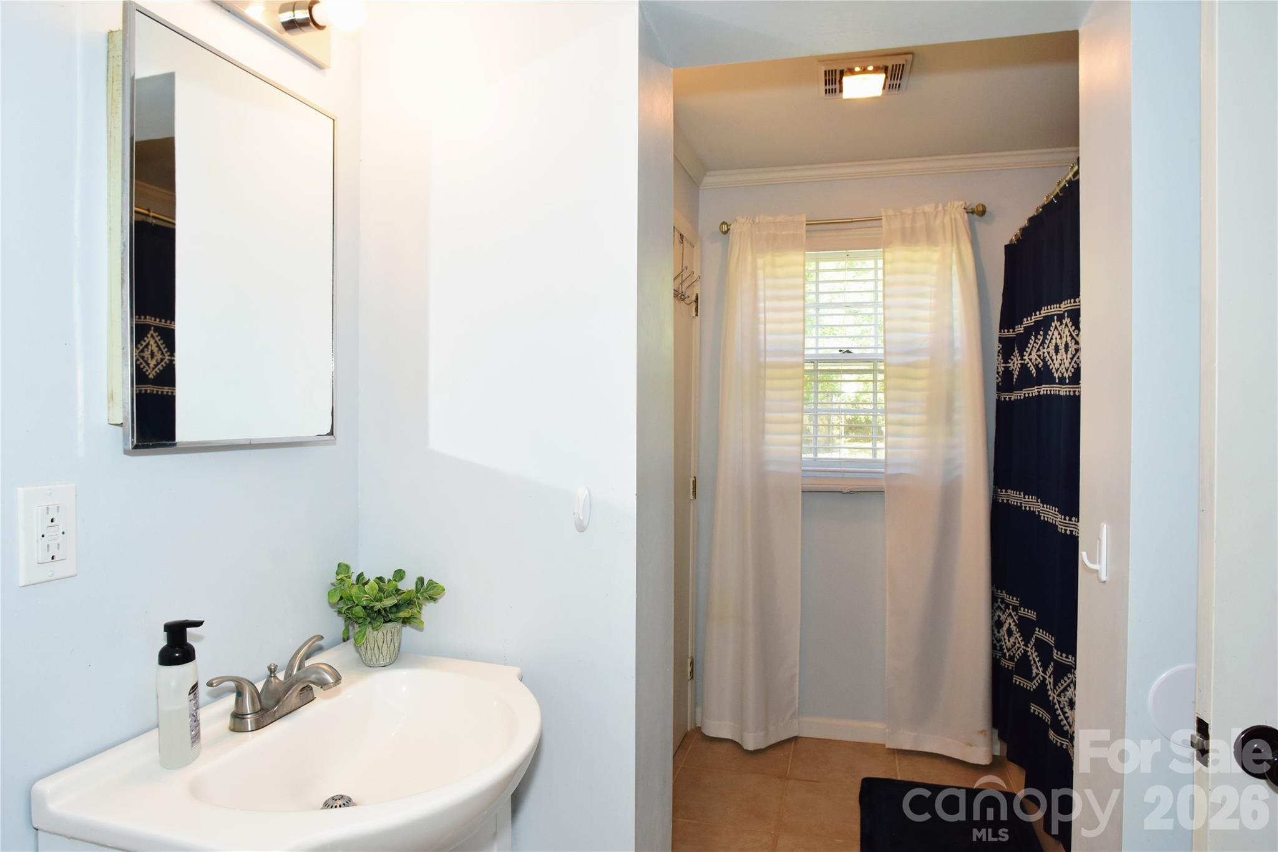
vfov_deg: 59.5
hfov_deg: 81.2
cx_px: 639
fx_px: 745
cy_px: 426
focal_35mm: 21
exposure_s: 1/60.2
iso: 800
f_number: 8
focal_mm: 14
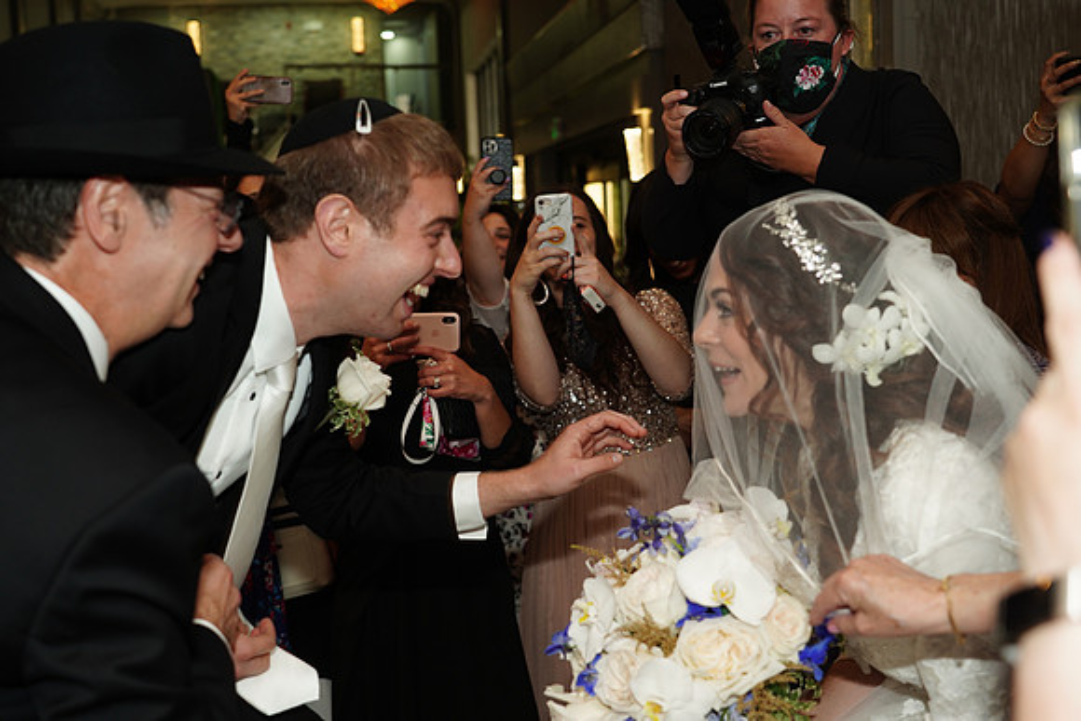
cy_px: 360
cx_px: 540
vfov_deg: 28.7
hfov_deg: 41.9
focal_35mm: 47
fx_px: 1412
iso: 640
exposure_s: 1/80
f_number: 4.5
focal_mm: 47
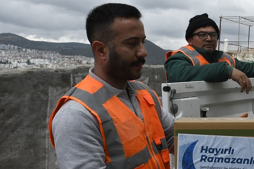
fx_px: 409
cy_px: 126
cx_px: 217
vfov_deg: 23.2
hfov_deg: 33.1
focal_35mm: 58
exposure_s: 1/400
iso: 400
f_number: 10
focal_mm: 18
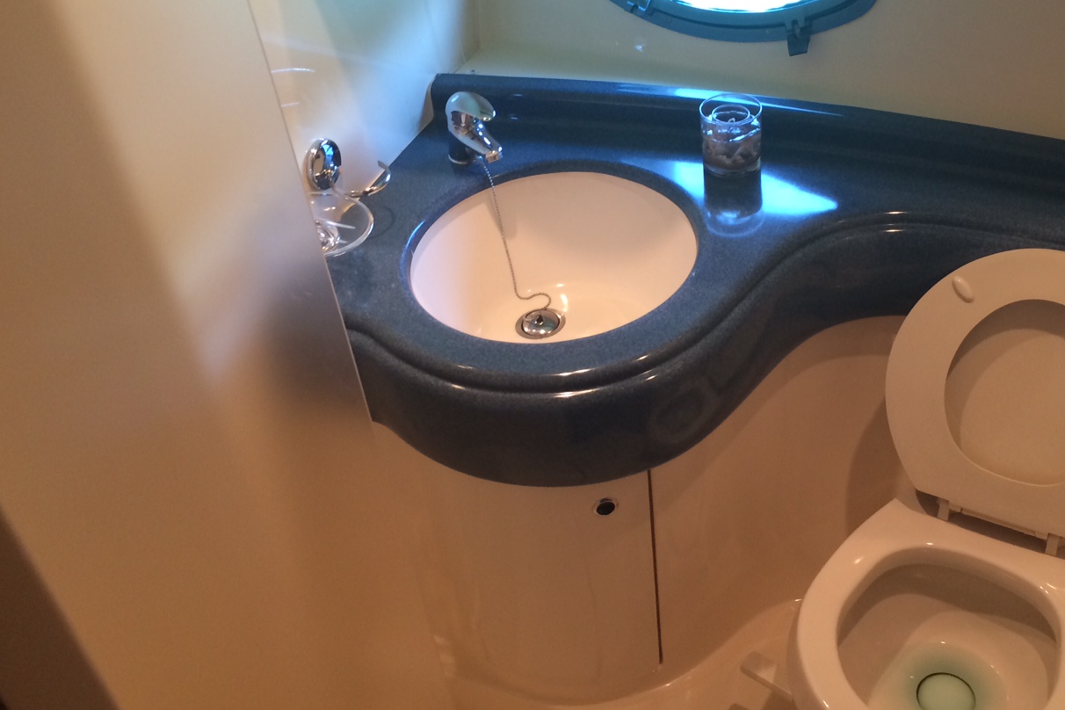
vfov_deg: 31.9
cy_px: 318
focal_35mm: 42
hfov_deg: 45.8
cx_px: 697
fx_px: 1242
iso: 125
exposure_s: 1/30
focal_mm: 4.12
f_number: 2.2
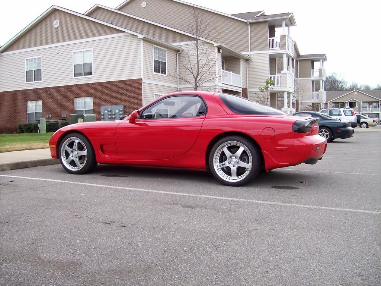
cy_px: 143
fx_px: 396
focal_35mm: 36
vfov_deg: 39.6
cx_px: 190
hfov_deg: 51.4
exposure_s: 1/263
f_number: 2.7
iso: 80
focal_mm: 6
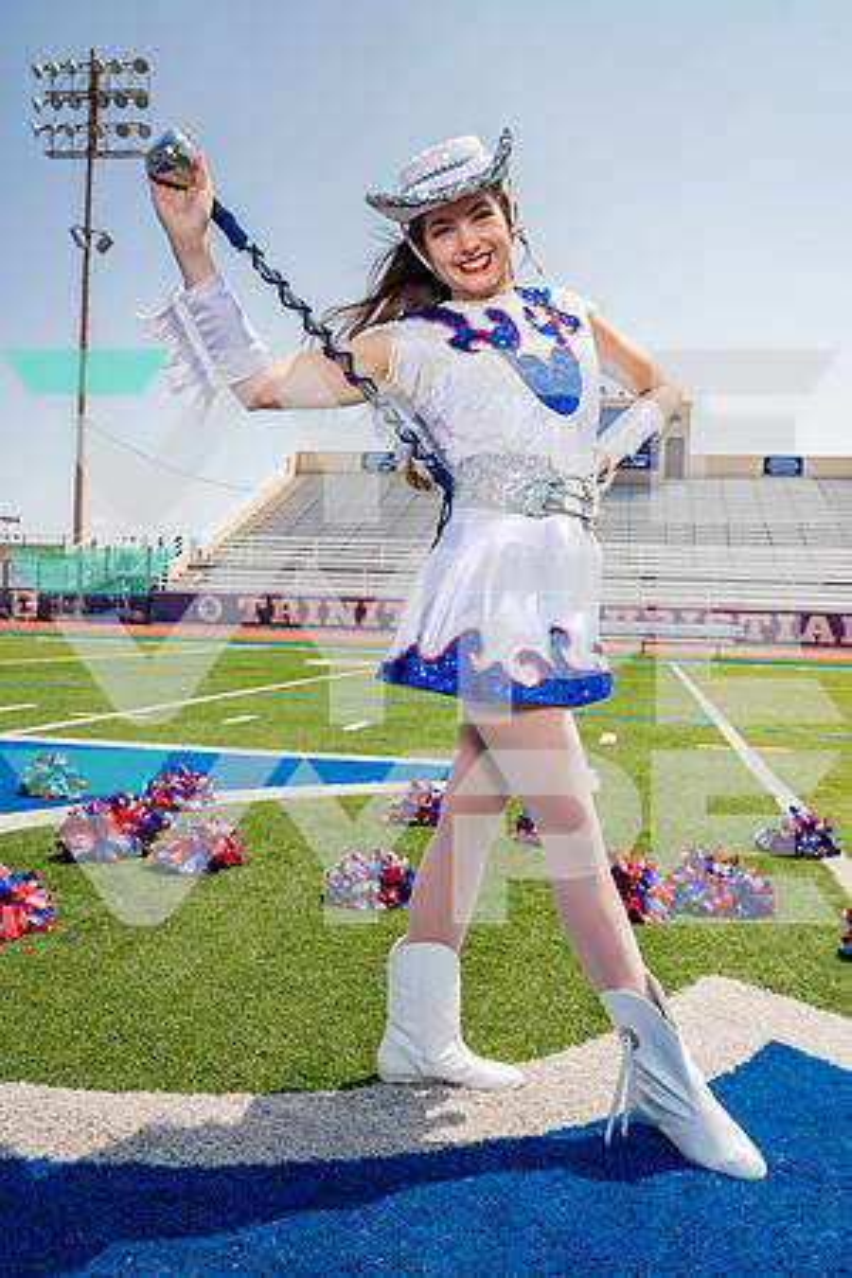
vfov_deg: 57.2
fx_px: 1171
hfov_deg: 40.0
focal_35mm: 33
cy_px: 639
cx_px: 426
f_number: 11
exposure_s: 1/250
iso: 200
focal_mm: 33
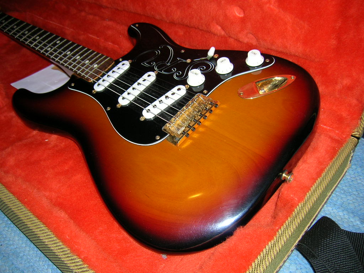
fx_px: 358
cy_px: 136
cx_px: 182
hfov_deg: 54.0
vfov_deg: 41.8
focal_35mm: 34
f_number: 2.9
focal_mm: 5.7
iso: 50
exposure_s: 1/60.1
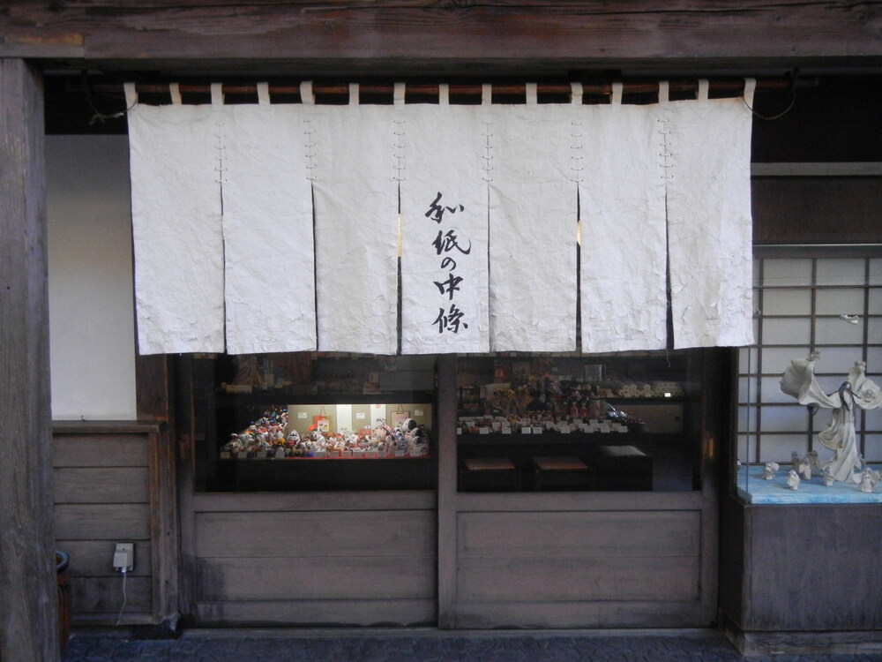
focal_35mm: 30
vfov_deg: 46.8
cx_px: 441
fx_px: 764
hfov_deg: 60.0
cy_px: 331
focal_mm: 5.4
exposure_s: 1/317
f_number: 3.5
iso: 800
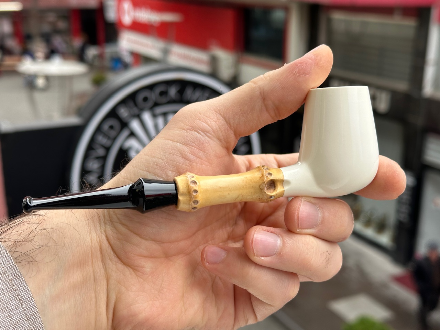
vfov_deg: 30.3
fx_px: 610
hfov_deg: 39.7
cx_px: 220
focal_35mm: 48
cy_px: 165
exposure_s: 1/858
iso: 64
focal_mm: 6.86
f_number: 1.78
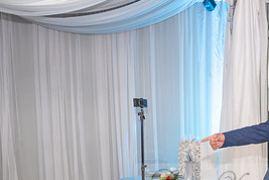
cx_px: 223
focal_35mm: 63
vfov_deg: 20.7
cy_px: 188
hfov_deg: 30.9
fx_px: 471
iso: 1000
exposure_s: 1/160
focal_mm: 29
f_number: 3.2
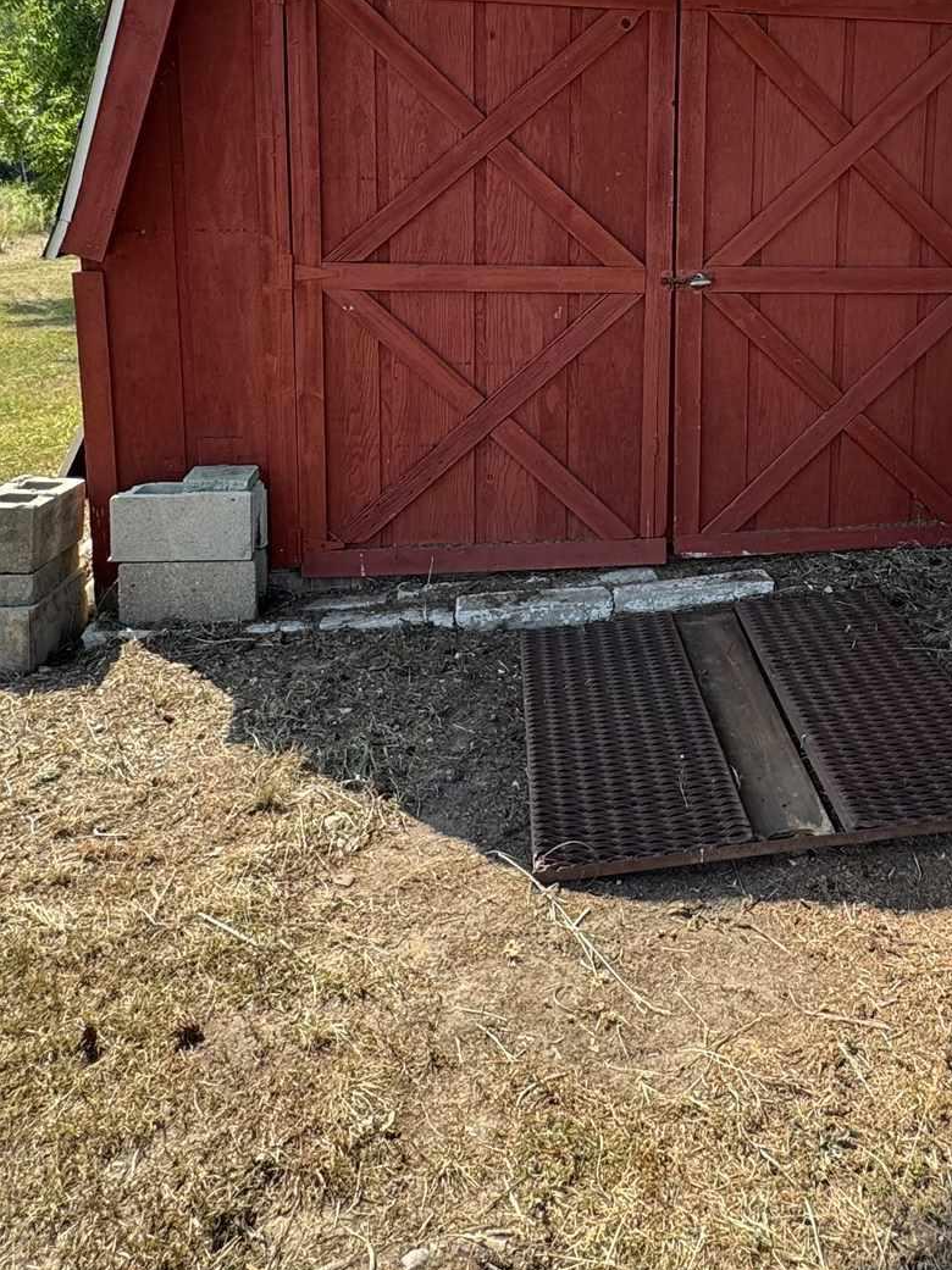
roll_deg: -1.5
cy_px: 348
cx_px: 702
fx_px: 1137
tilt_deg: -8.9
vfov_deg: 56.1
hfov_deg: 44.1
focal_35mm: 31
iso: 40
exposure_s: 1/186
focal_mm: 2.22
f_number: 2.2
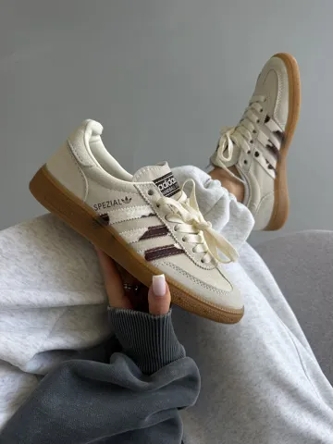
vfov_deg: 71.6
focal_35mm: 24
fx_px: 308
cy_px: 222
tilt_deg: -62.3
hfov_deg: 56.8
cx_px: 166
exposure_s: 1/169
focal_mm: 6.76
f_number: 1.78
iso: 64
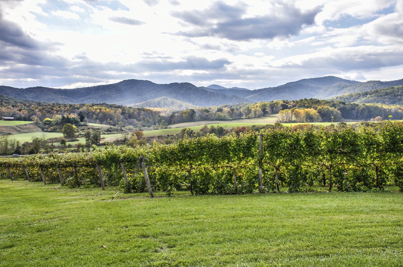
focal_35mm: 39
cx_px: 202
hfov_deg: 49.6
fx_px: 436
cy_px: 134
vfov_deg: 34.1
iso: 200
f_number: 11
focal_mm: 26
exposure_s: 1/200
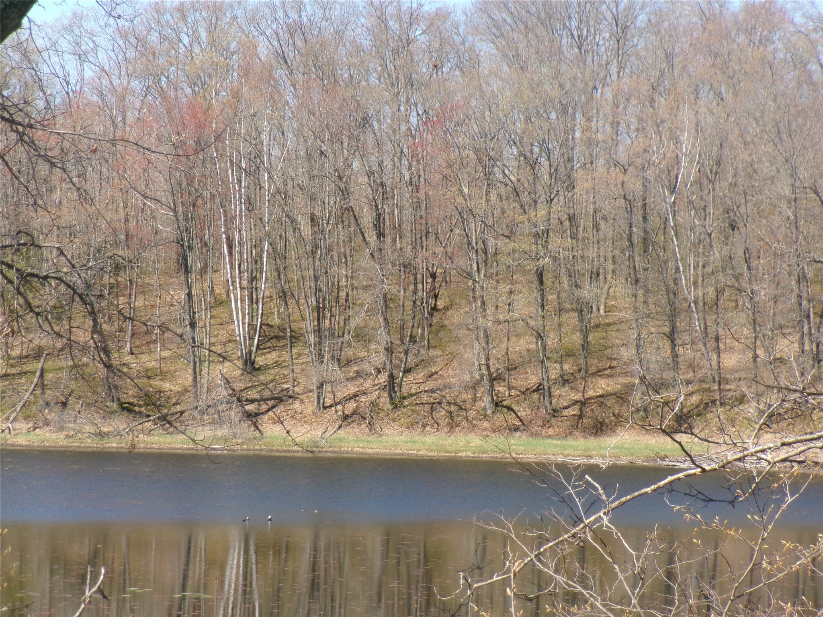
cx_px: 412
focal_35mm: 142
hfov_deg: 13.9
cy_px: 308
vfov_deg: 10.4
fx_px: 3376
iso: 100
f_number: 6.3
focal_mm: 25.5
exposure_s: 1/180
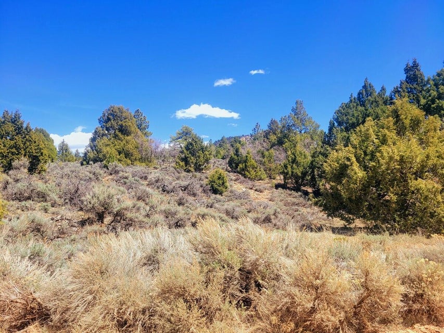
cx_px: 222
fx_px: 334
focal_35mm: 26
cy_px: 166
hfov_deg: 67.3
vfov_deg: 53.1
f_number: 1.8
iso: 40
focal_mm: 5.4
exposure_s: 1/1472
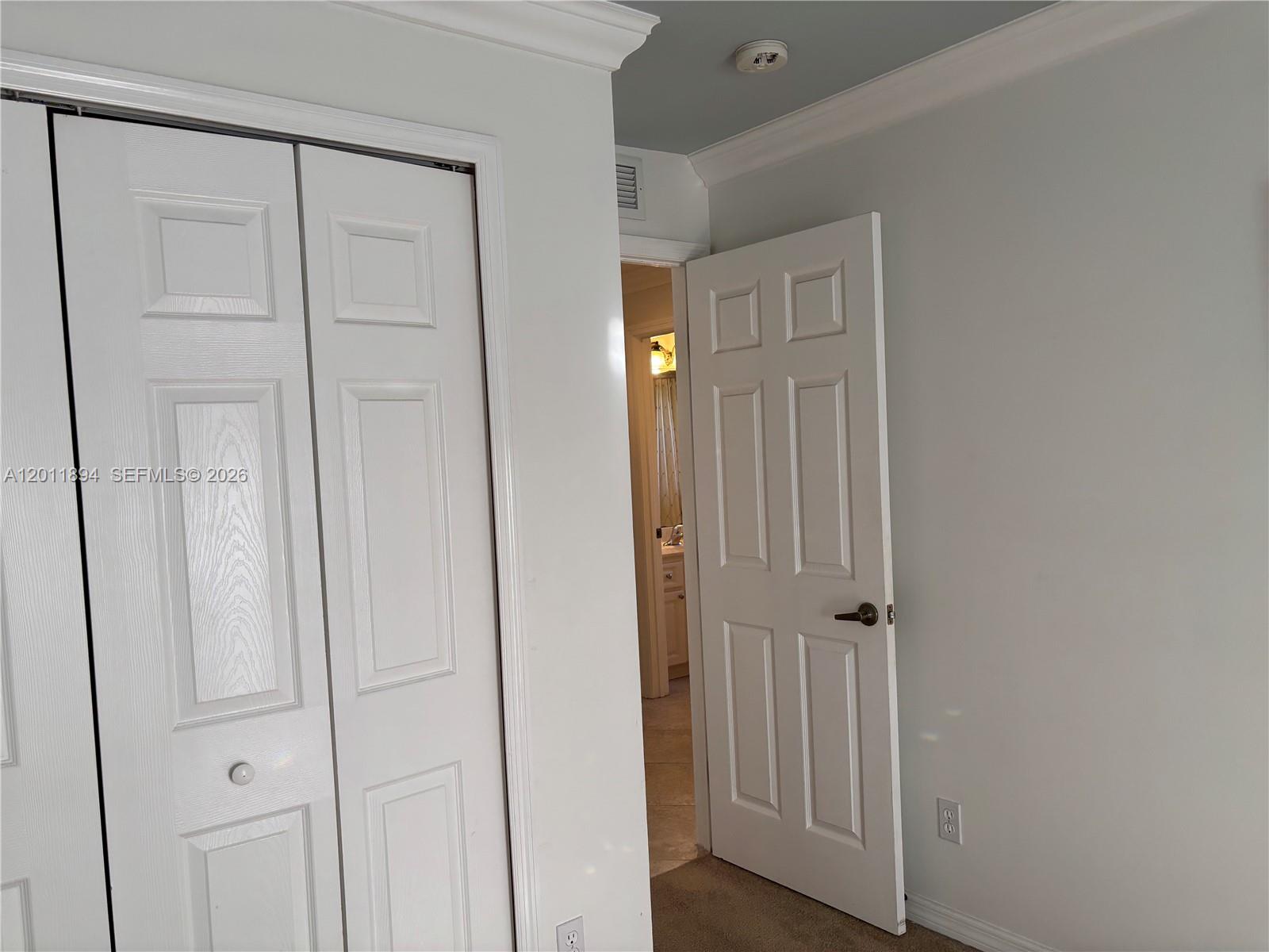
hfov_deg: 67.3
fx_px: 953
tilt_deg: -2.7
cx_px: 634
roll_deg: +2.9
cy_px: 476
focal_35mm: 26
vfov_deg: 53.1
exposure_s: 1/120
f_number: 1.6
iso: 80
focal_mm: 5.96
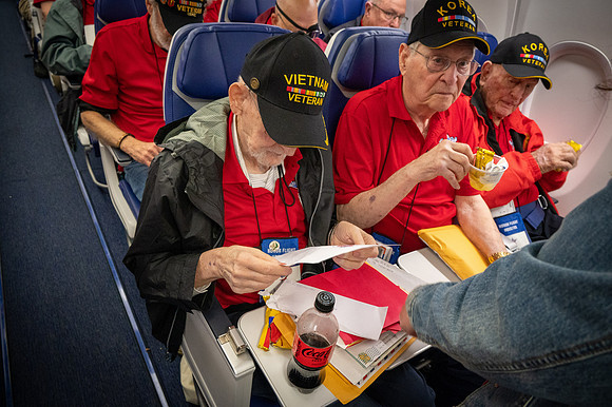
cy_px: 204
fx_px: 408
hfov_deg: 73.8
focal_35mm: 24
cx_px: 306
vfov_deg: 53.1
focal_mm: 24
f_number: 6.3
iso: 10000
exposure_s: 1/60
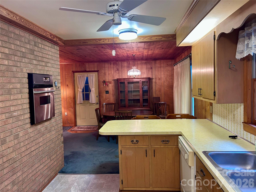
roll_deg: +1.6
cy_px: 96
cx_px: 128
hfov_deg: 67.3
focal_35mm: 26
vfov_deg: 53.1
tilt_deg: -3.7
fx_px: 192
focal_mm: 5.7
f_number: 1.5
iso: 160
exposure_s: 1/60
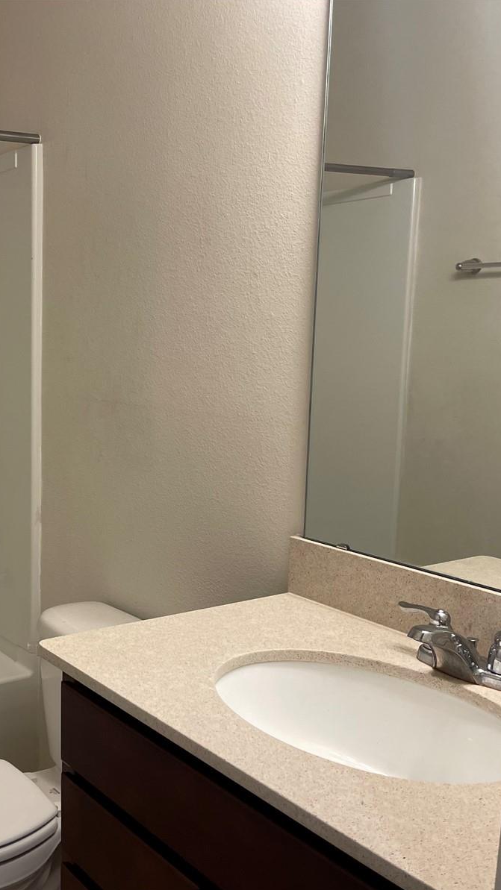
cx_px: -5
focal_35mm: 38
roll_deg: +1.4
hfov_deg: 29.1
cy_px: 445
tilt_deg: -7.8
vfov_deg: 52.8
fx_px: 898
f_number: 1.6
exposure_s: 1/120
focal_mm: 5.1
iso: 100
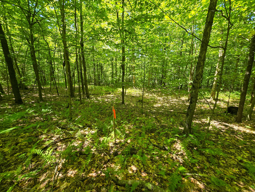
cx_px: 128
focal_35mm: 13
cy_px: 96
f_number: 2.2
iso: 50
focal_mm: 2.2
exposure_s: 1/60
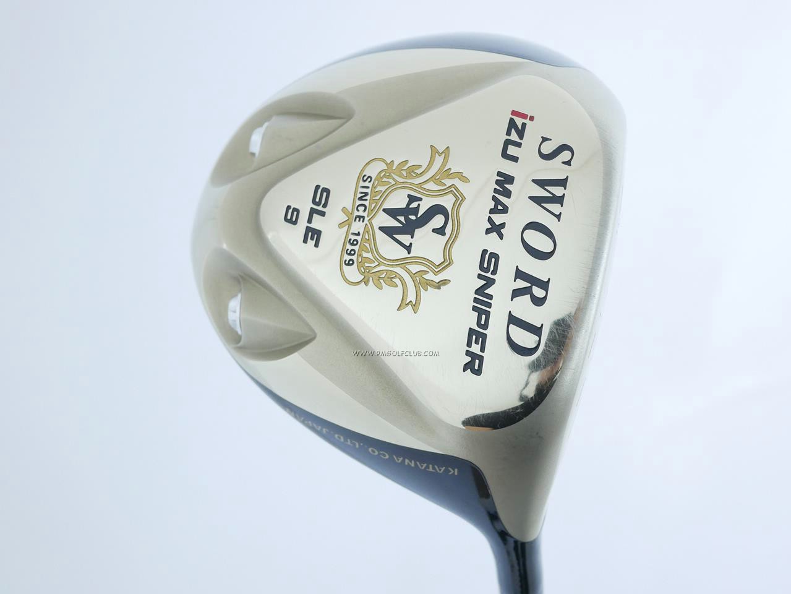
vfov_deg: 29.1
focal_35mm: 50
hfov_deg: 38.2
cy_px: 297
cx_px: 396
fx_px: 1143
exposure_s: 1/80
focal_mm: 25
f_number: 4.5
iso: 1600
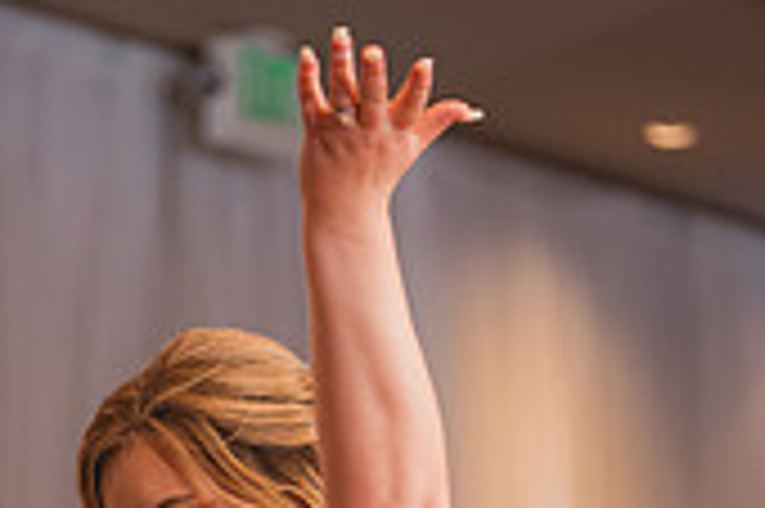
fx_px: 5944
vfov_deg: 4.9
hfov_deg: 7.4
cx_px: 194
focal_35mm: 280
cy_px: 798
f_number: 2.8
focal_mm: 82
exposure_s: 1/160
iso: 1000
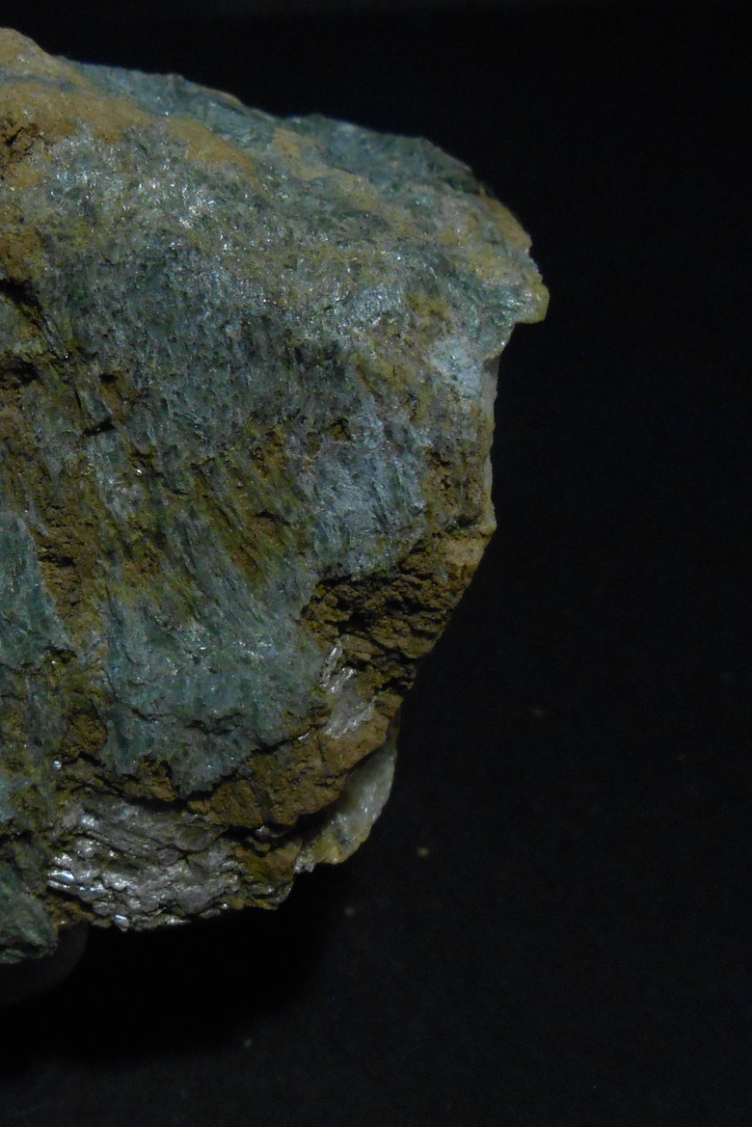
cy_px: 550
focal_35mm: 37
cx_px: -3
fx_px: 1159
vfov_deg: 51.9
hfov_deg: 32.9
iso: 400
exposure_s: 1/30
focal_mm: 4.6
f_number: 3.5
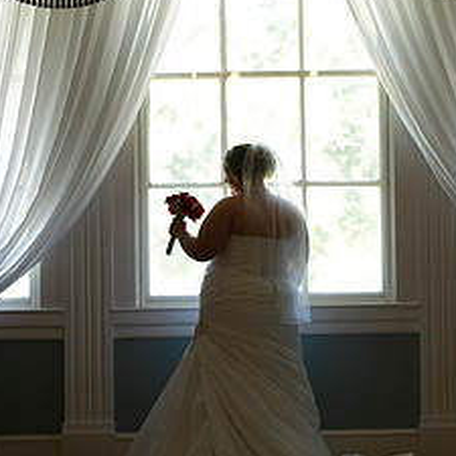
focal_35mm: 173
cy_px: 103
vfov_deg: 10.1
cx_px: 258
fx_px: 2578
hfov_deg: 10.1
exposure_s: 1/80
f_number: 3.2
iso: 400
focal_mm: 102
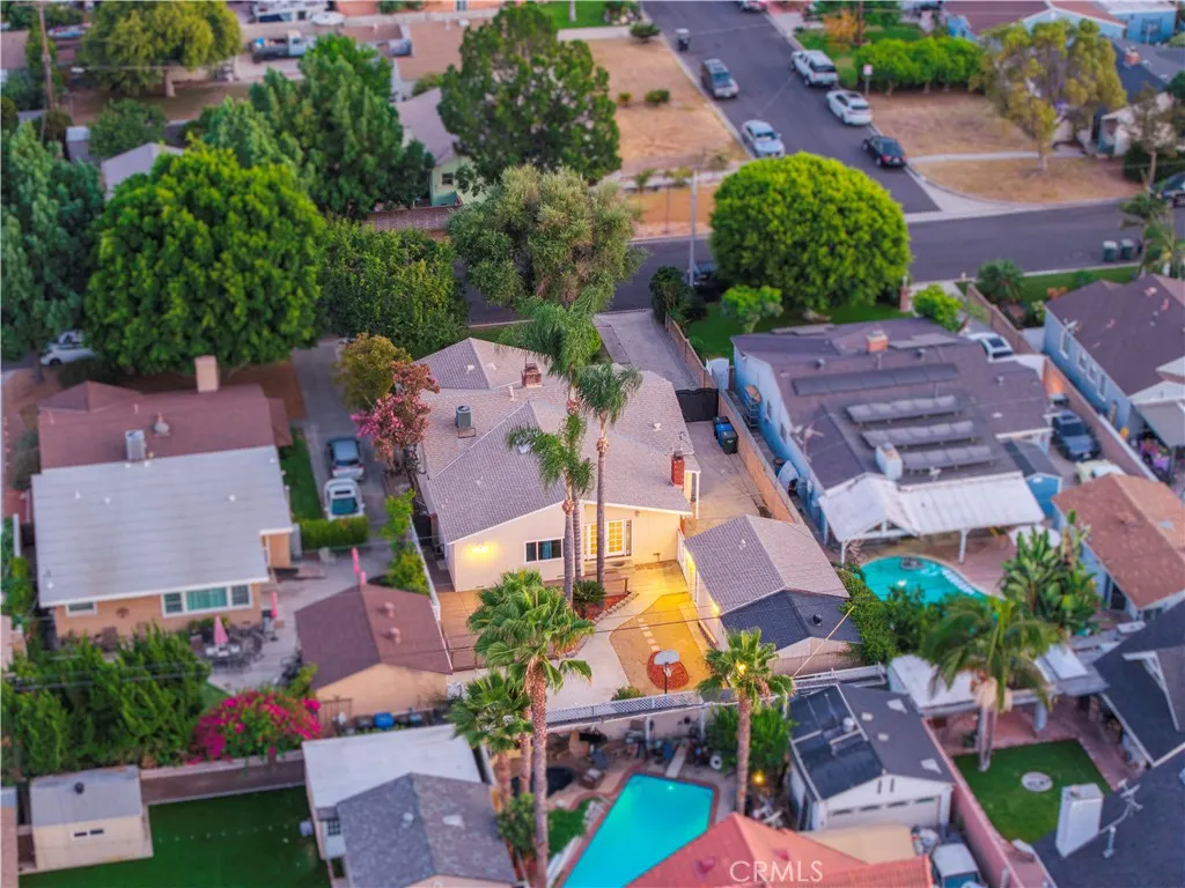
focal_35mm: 70
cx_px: 592
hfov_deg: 27.8
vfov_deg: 21.0
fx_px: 2396
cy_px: 444
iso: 730
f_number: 2.8
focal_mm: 19.35
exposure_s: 1/15
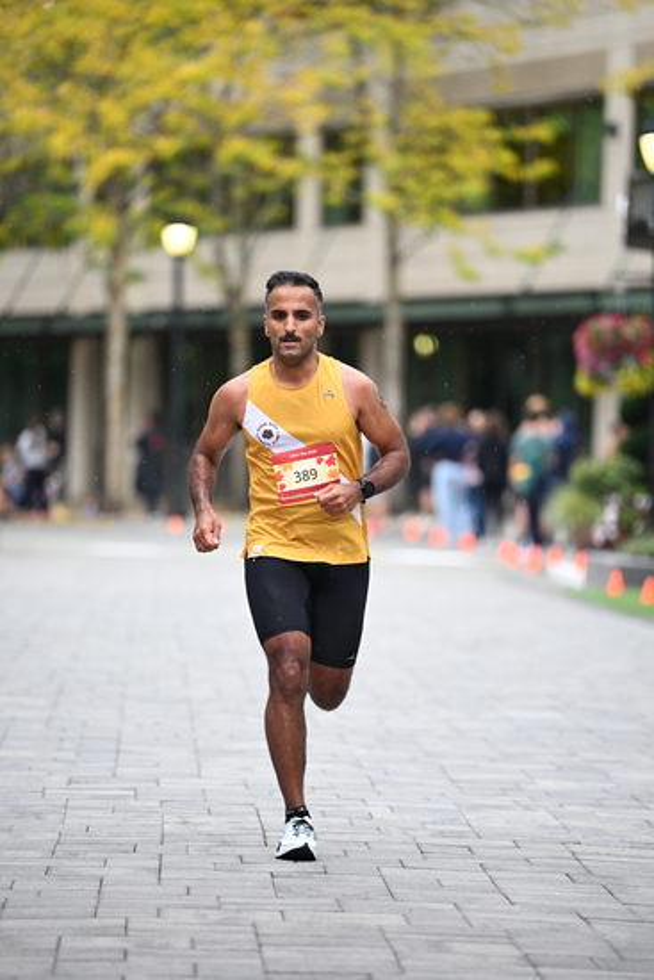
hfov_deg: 7.4
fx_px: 5038
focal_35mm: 185
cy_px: 490
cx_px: 327
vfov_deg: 11.1
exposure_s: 1/1250
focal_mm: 185
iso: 1250
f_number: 2.8
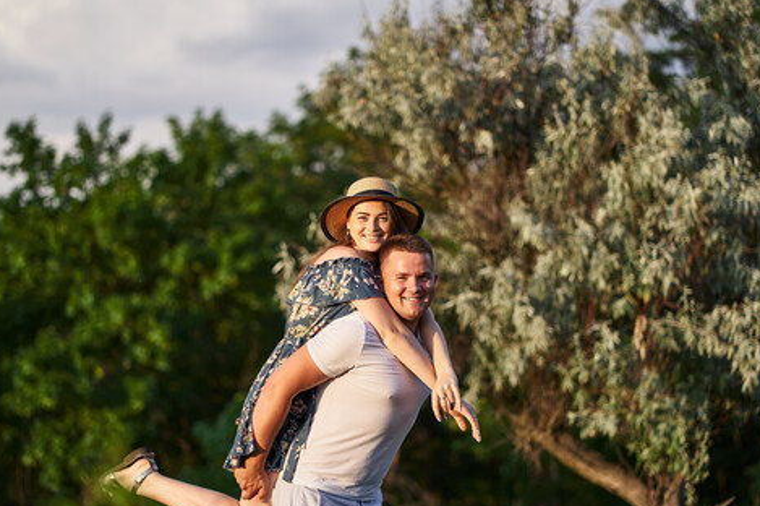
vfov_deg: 12.8
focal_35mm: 107
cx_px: 337
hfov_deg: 19.1
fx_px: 2257
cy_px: 289
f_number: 1.8
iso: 200
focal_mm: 85
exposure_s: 1/3200
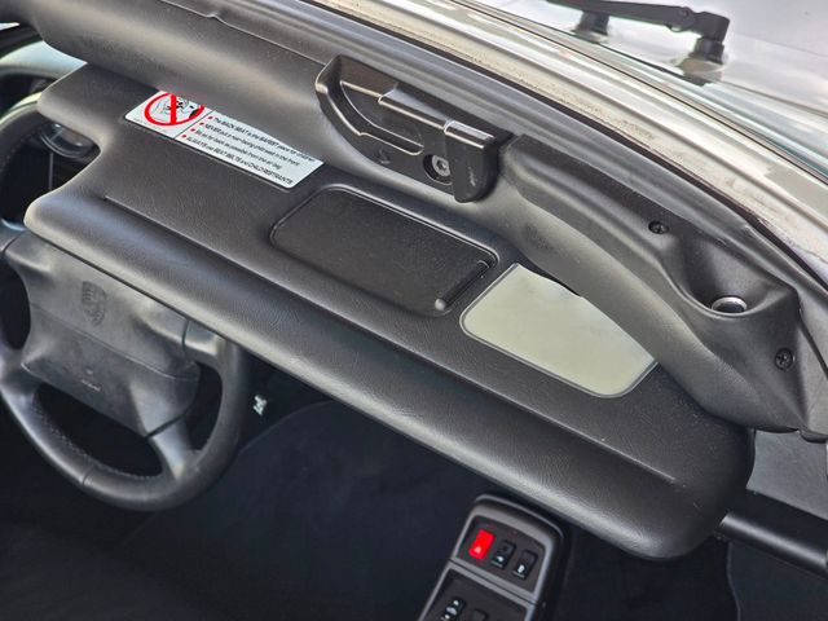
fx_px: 1650
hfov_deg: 28.2
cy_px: 310
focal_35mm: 69
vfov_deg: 21.3
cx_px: 414
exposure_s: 1/120
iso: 64
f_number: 2.4
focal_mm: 7.9
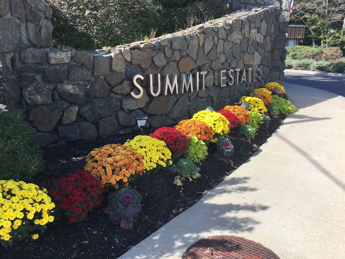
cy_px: 130
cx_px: 172
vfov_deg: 48.2
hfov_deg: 61.7
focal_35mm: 29
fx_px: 289
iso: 25
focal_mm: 4.15
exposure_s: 1/761
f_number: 2.2
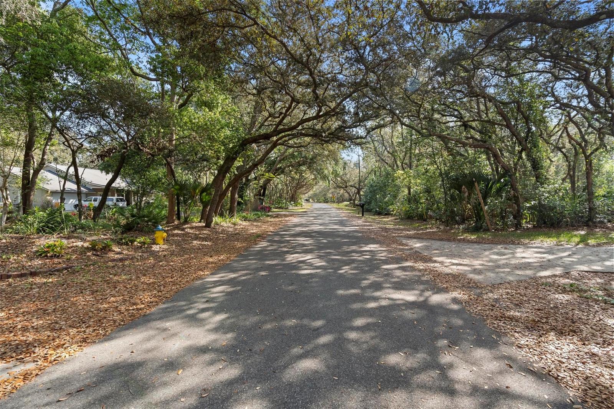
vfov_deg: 73.7
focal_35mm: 16
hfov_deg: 96.7
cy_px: 204
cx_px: 307
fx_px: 273
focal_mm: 16
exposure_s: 1/200
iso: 800
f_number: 8
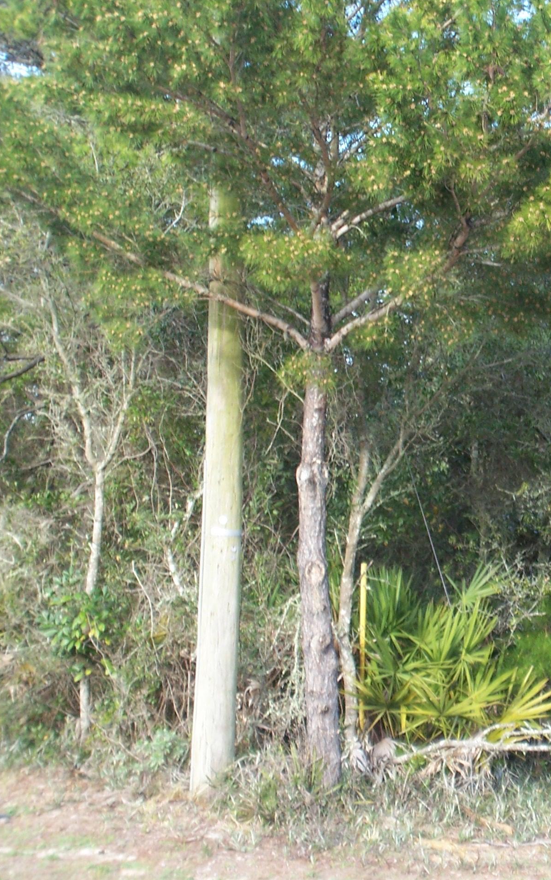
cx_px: 546
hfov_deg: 18.2
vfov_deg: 29.4
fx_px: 1681
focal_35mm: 70
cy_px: 436
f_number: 4
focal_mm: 8
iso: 64
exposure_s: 1/80
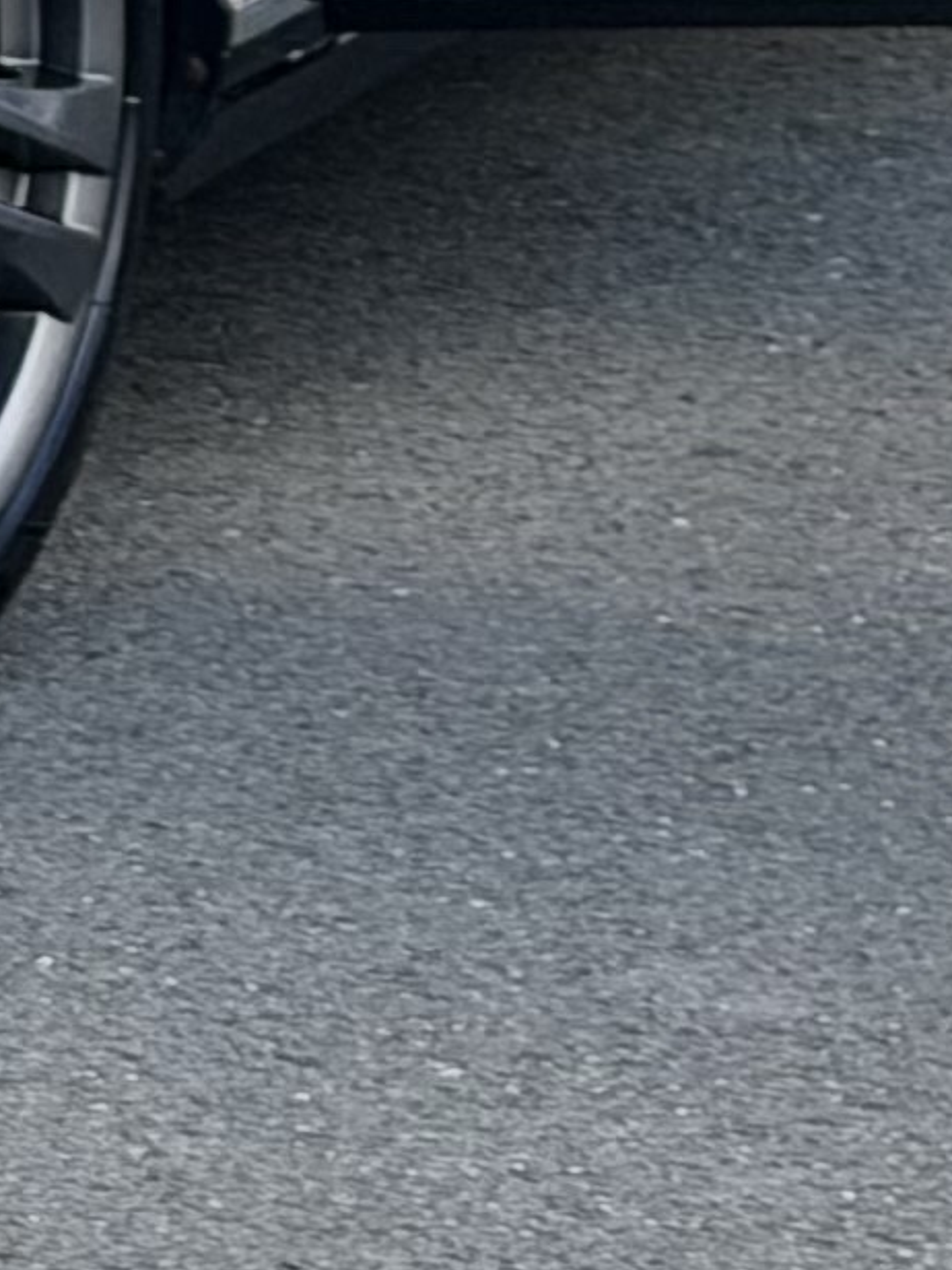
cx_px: -686
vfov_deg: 6.1
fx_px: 11514
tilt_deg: -5.9
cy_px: -1361
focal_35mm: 314
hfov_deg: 4.7
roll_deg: +1.0
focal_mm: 6.76
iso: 100
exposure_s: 1/733
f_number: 1.78
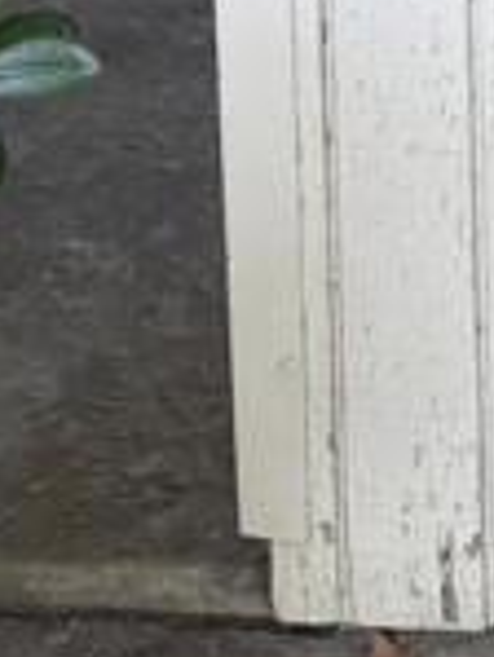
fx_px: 3135
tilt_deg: -9.6
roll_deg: -1.1
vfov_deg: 10.5
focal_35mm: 165
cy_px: -873
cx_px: 1504
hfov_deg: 7.8
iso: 160
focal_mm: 6.76
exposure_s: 1/121
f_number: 1.78
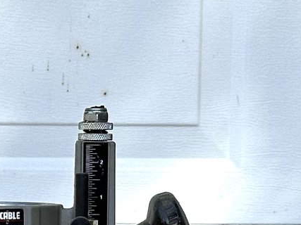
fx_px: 1956
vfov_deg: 6.3
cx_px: 10
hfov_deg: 8.8
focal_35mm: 225
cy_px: 515
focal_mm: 6.86
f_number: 1.78
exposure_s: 1/1085
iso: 64
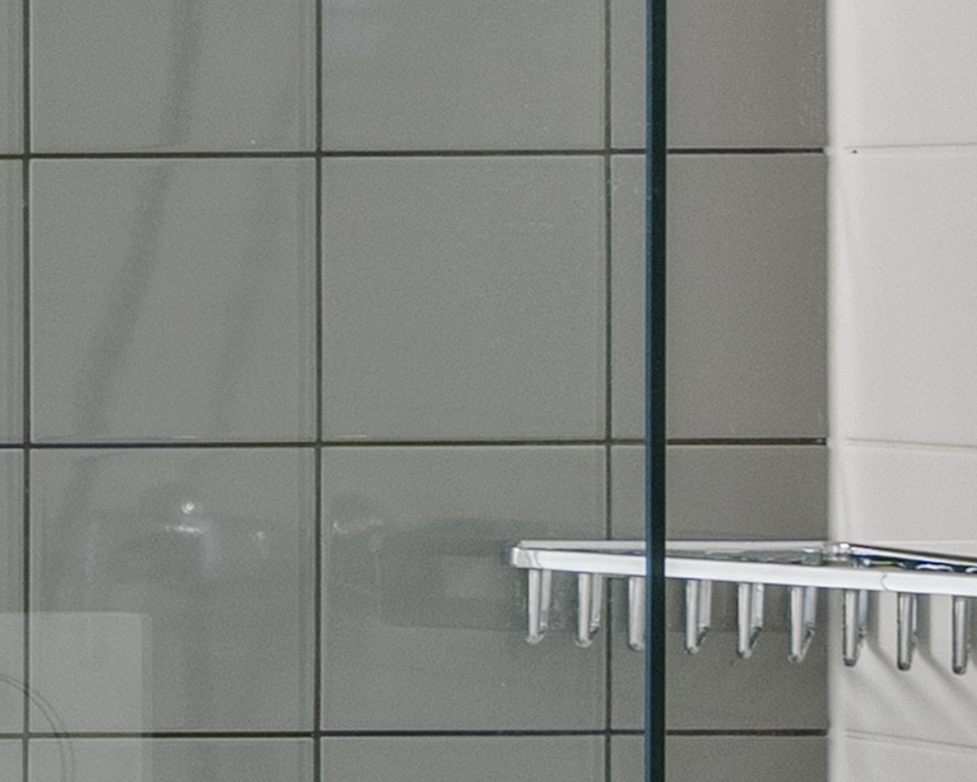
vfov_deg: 12.8
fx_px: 3471
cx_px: -2681
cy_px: 253
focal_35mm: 120
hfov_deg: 8.8
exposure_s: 1/2.5
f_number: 8
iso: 200
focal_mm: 14
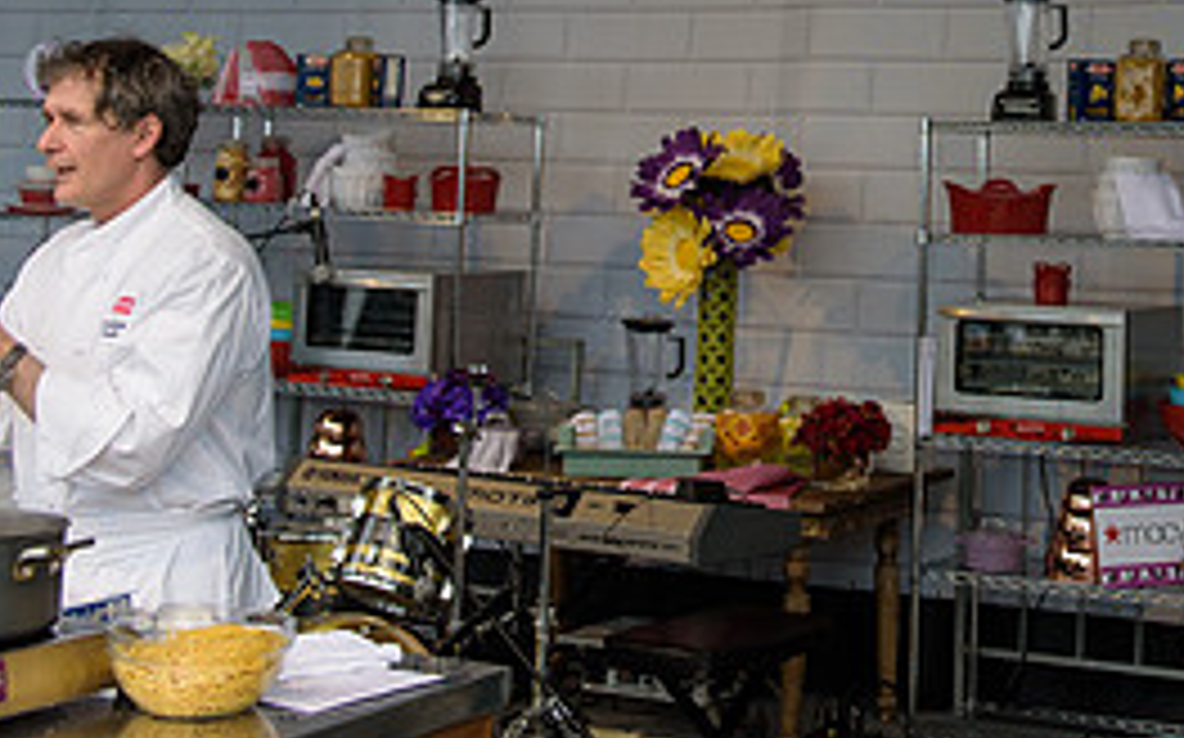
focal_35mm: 72
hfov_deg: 28.0
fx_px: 2322
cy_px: -61
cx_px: 963
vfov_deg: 17.5
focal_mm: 32
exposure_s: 1/1250
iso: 200
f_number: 3.2
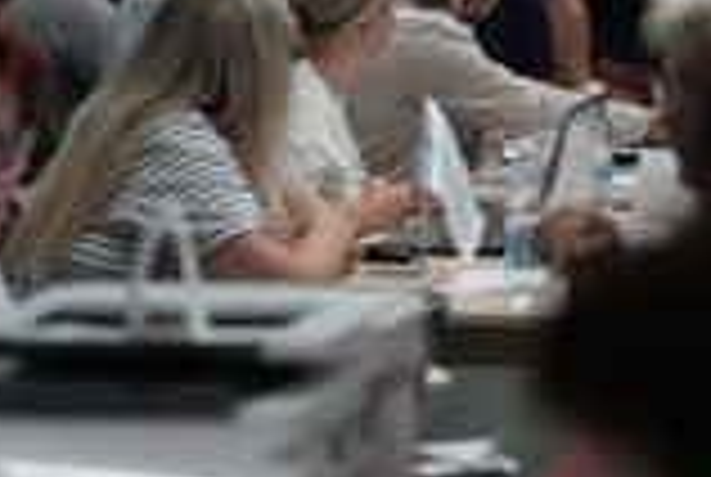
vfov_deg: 7.7
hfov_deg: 11.5
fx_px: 3502
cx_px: 612
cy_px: -97
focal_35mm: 177
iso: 3200
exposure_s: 1/60
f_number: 2.8
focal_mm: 70
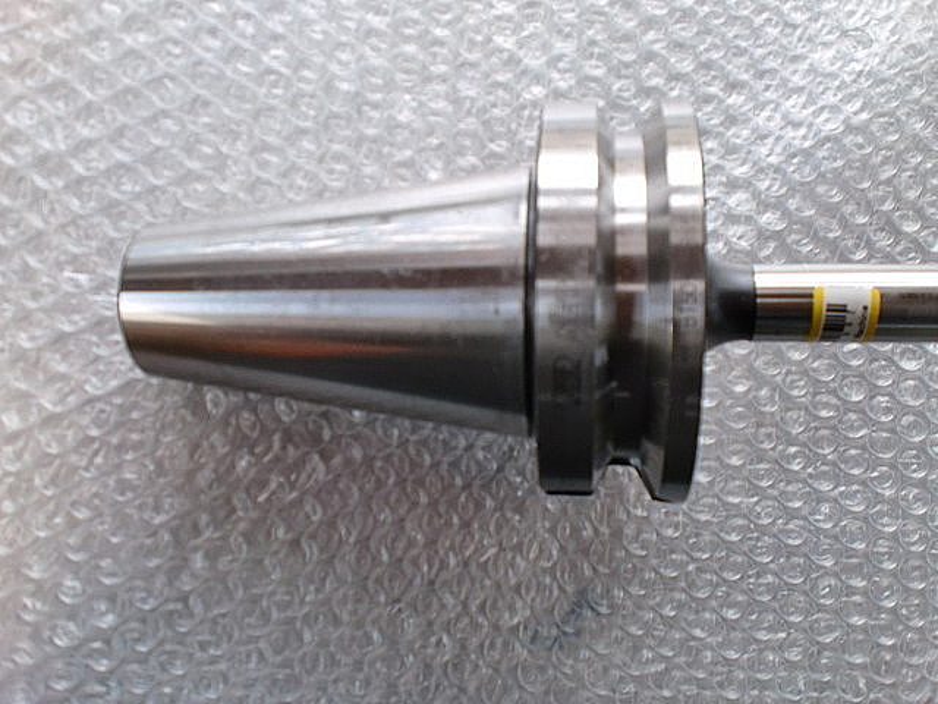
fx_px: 948
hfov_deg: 52.6
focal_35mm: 35
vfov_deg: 40.7
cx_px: 469
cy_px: 352
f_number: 3.1
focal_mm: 6.3
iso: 64
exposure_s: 1/60
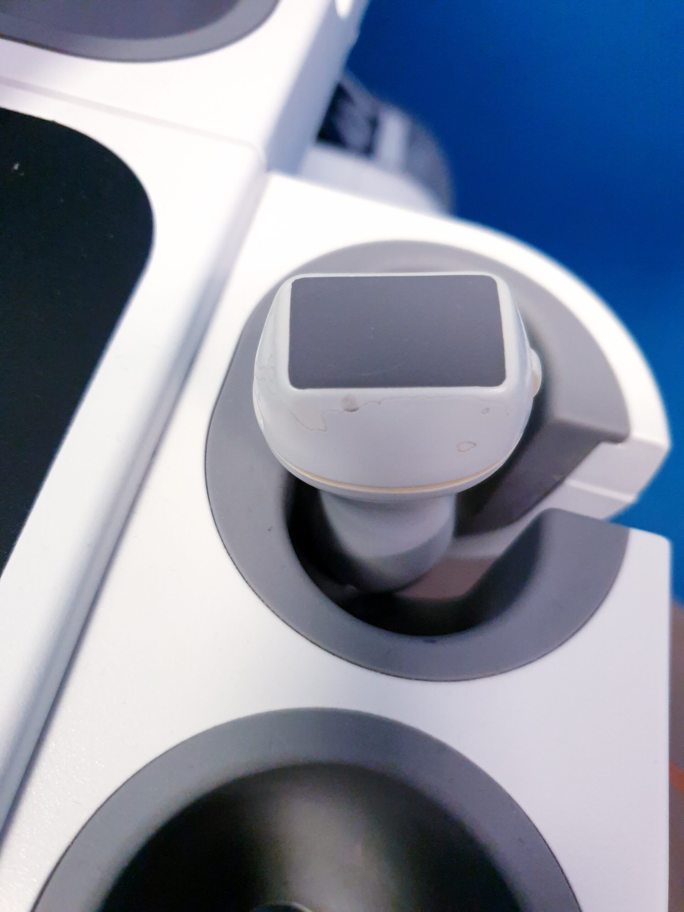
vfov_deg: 67.3
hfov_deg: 53.1
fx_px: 685
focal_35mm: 26
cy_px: 456
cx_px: 342
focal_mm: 4.3
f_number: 1.5
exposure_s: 1/50
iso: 250
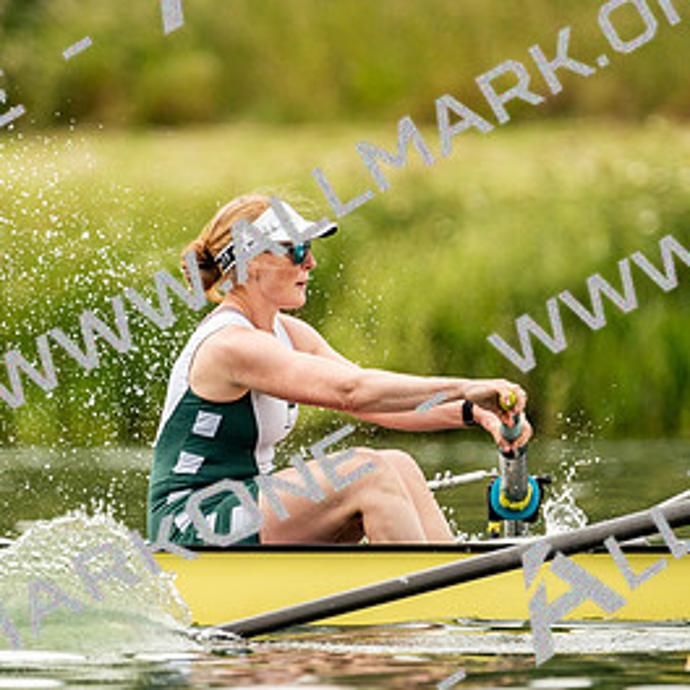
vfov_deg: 1.6
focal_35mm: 1120
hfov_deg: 1.6
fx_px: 25258
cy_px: 417
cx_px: 298
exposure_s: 1/2000
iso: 500
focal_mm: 600
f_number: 6.3
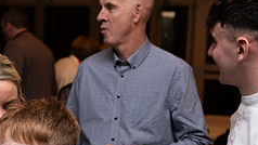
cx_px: 11
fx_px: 664
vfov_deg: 12.3
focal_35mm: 97
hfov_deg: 21.4
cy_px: 146
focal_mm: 38
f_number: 3.5
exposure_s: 1/160
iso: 800
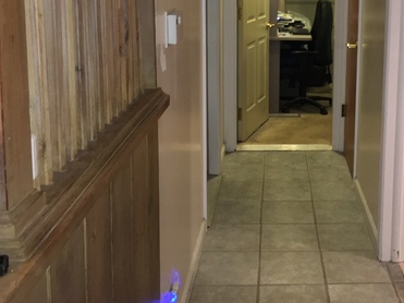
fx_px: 583
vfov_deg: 28.4
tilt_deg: -9.0
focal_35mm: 50
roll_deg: -1.7
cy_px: 53
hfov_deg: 37.3
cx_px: 302
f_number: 2.2
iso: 100
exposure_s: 1/16
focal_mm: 4.15
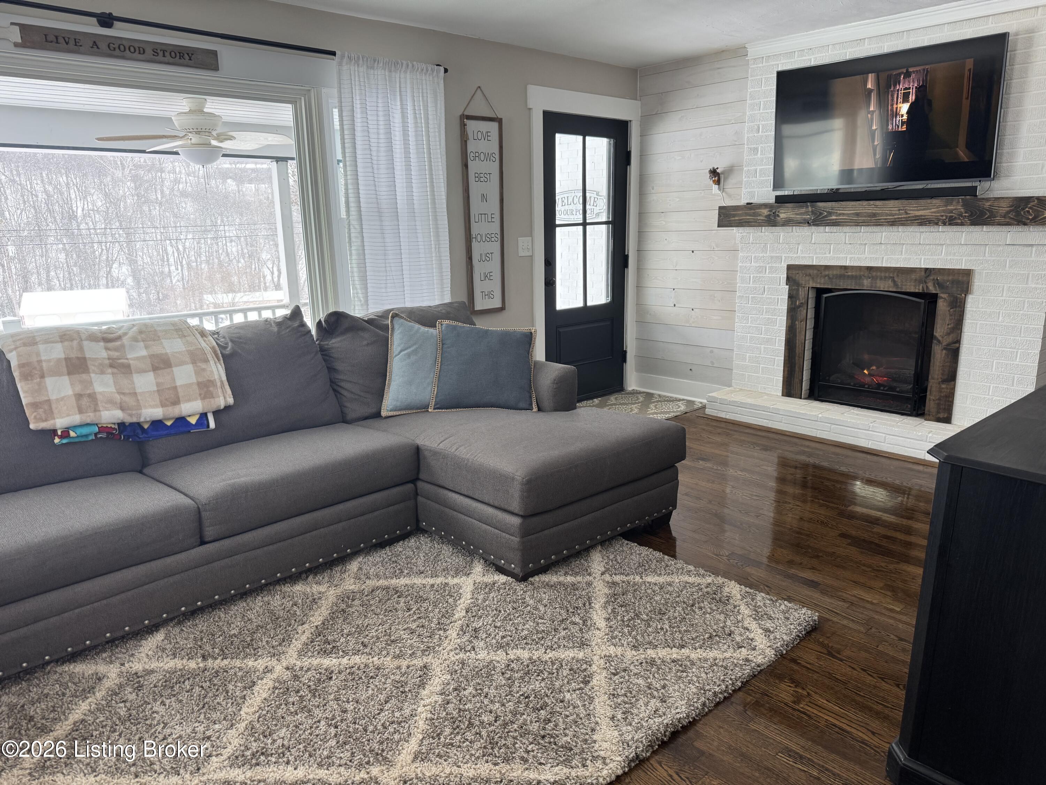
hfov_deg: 71.6
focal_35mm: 24
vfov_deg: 56.8
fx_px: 725
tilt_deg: -13.2
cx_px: 523
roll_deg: +0.6
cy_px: 392
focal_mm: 6.76
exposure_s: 1/120
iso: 160
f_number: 1.78
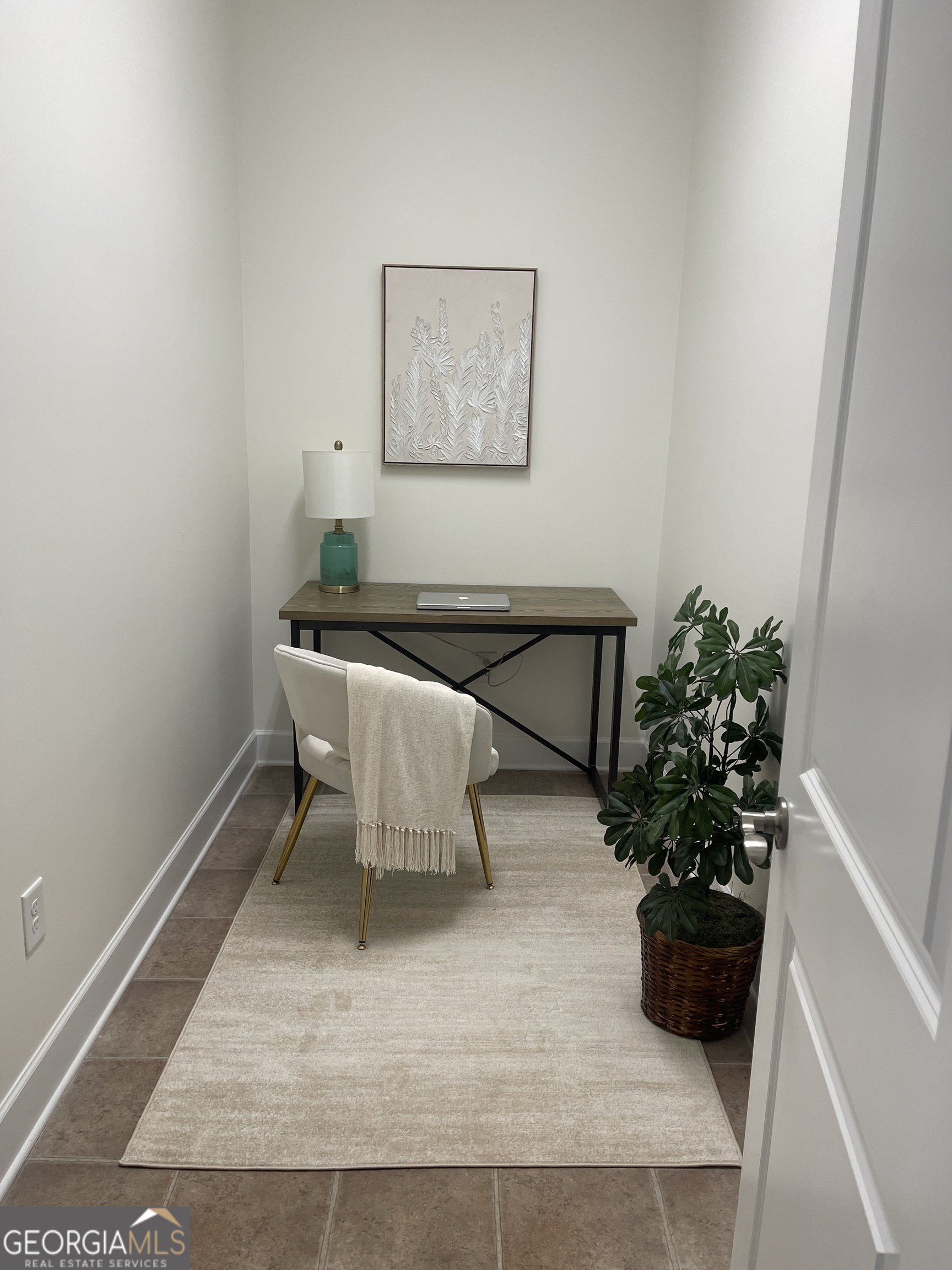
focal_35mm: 25
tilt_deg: -12.9
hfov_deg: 54.9
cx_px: 476
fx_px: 917
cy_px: 635
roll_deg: -1.4
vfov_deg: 69.4
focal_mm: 5.1
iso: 125
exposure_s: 1/120
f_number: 1.6
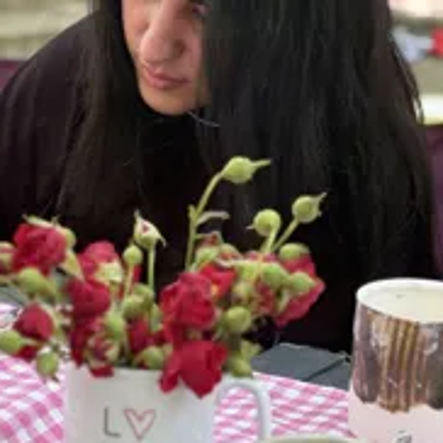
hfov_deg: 17.2
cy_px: 292
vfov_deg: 17.2
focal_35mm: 101
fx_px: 1462
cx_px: 148
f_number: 1.6
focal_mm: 5.96
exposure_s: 1/60.2
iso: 100
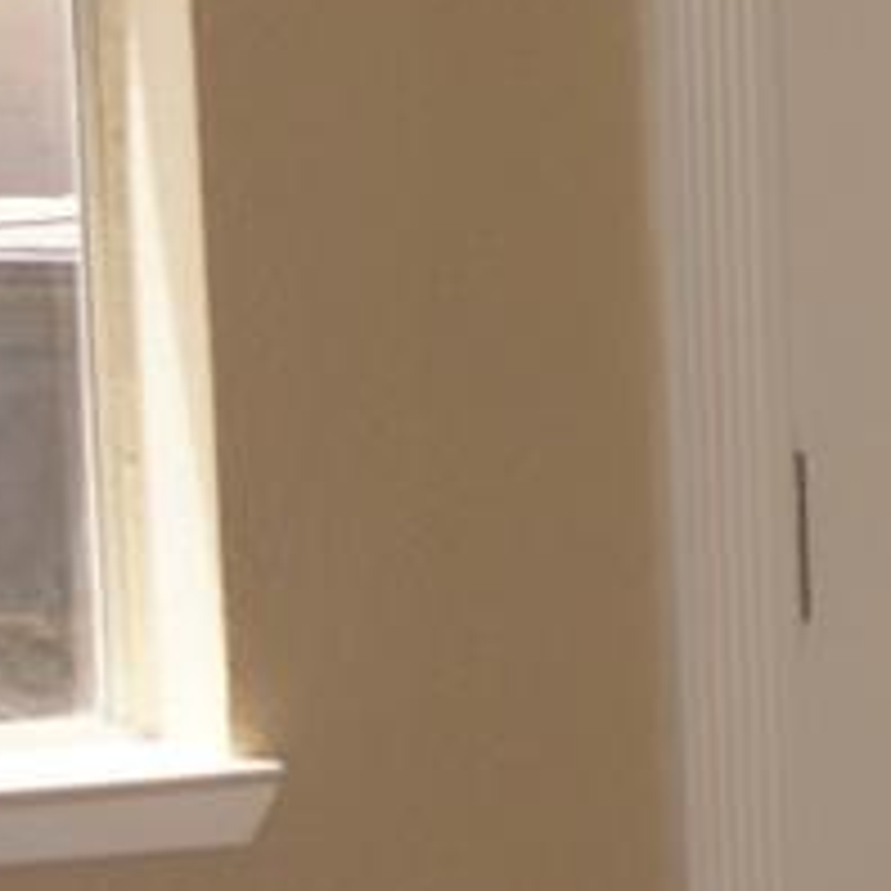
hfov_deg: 6.6
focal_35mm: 232
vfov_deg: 7.5
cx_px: 3087
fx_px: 6756
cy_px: 817
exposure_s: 1/90
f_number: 6.7
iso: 100
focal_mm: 24
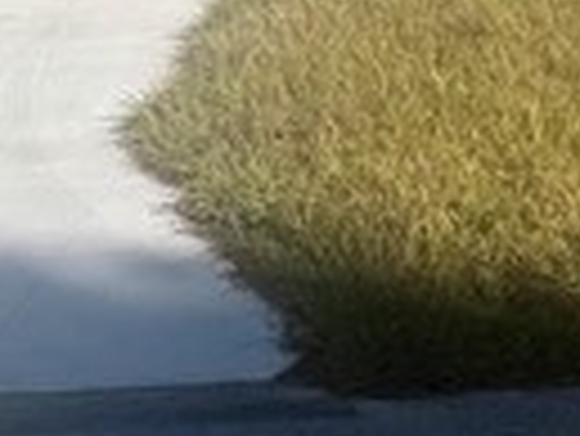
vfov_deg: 12.4
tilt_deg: +8.1
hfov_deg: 17.1
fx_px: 1727
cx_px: 895
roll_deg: +0.1
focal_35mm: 103
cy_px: -490
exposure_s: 1/2320
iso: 32
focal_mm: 1.57
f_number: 1.8
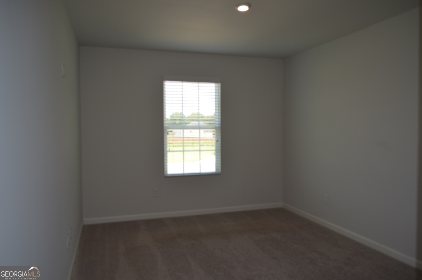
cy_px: 140
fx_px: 316
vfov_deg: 47.7
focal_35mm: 27
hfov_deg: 67.5
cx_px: 211
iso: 100
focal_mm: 18
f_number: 3.5
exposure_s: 1/100
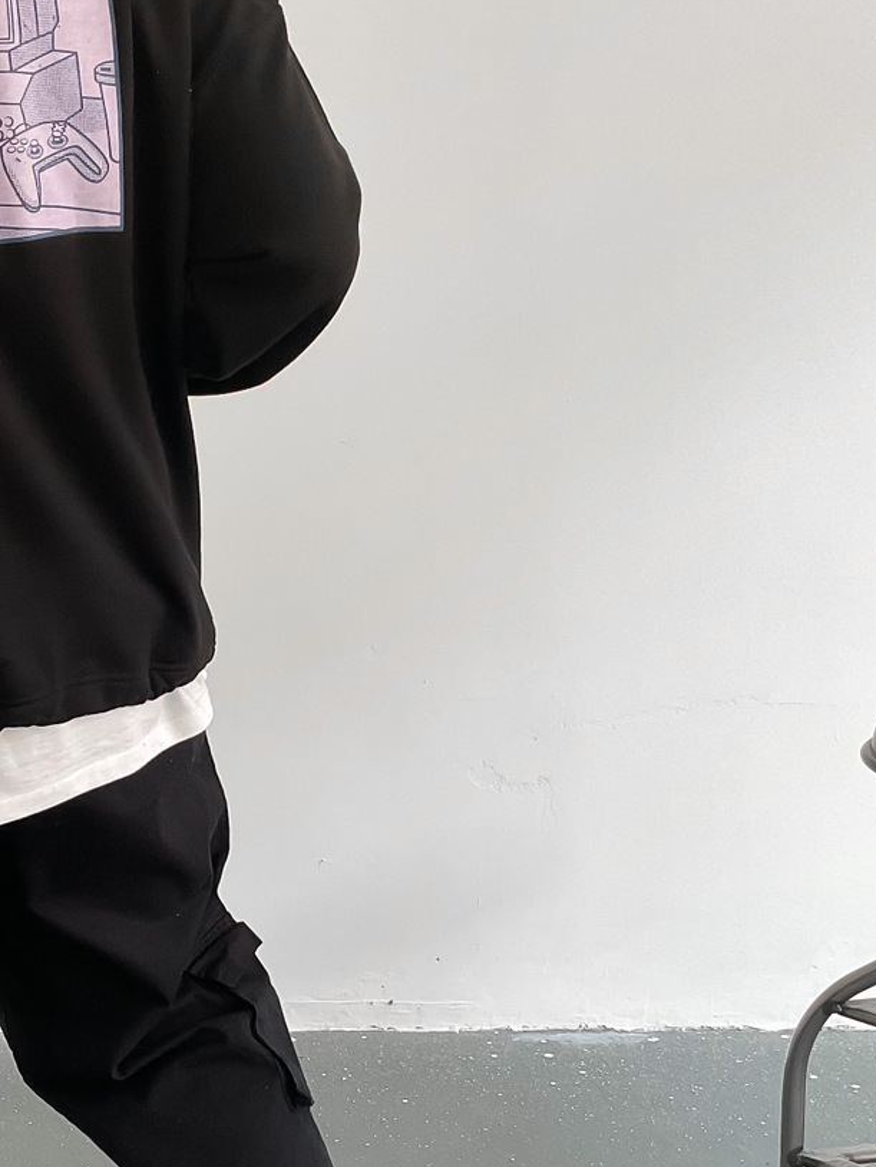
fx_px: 1922
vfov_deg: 33.5
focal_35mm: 57
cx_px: 149
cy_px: 758
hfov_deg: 25.1
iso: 64
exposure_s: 1/120
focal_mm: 3
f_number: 1.8
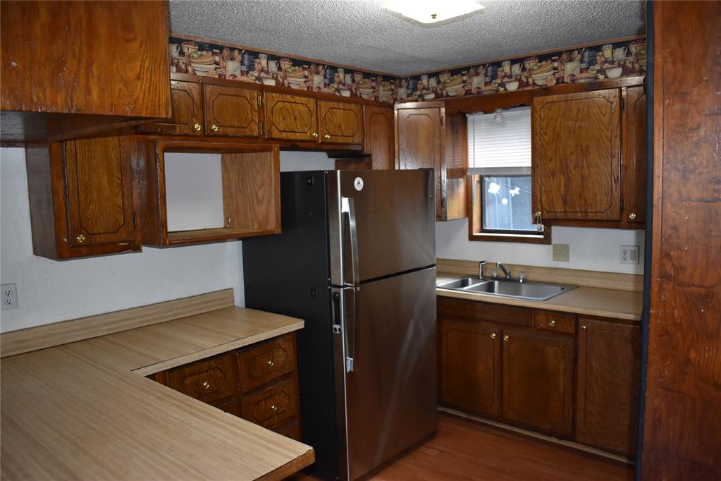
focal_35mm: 27
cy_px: 240
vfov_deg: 47.9
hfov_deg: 67.4
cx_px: 360
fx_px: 541
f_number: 3.5
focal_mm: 18
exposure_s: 1/125
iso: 1100
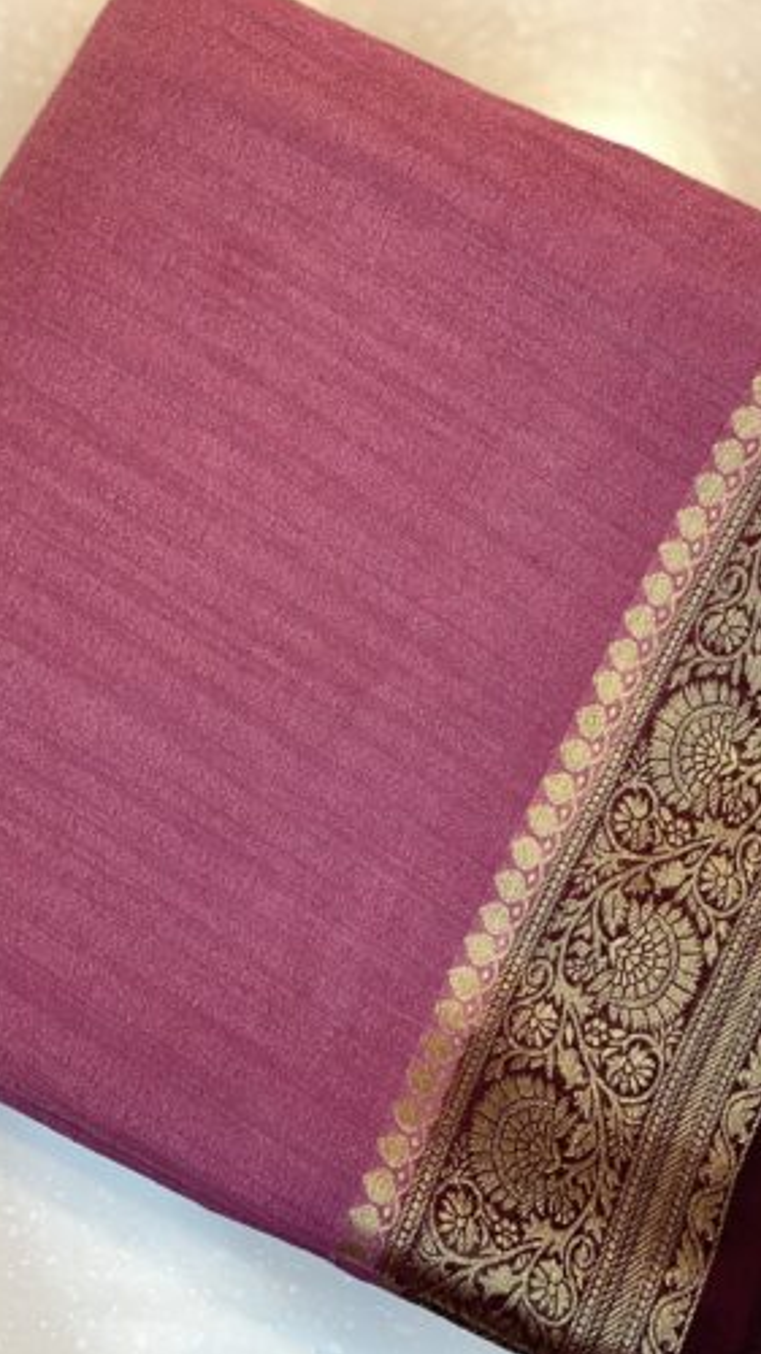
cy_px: 628
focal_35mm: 68
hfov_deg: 17.7
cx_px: 422
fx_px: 2441
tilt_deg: -82.9
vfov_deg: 31.0
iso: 32
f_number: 2
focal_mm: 6
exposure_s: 1/100
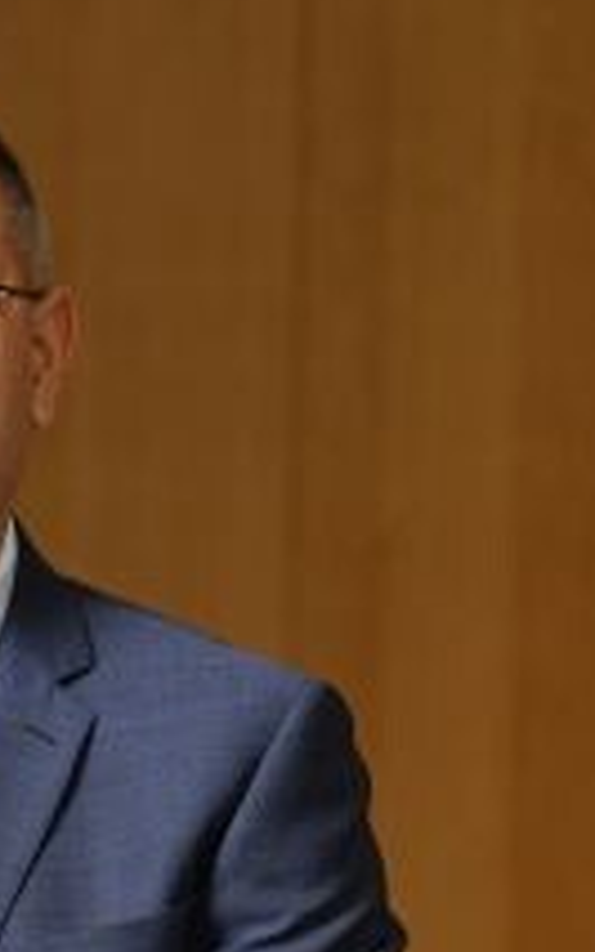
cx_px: -351
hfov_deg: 2.8
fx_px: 11943
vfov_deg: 4.5
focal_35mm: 460
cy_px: 1591
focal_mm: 96
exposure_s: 1/60
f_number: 3.3
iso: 200
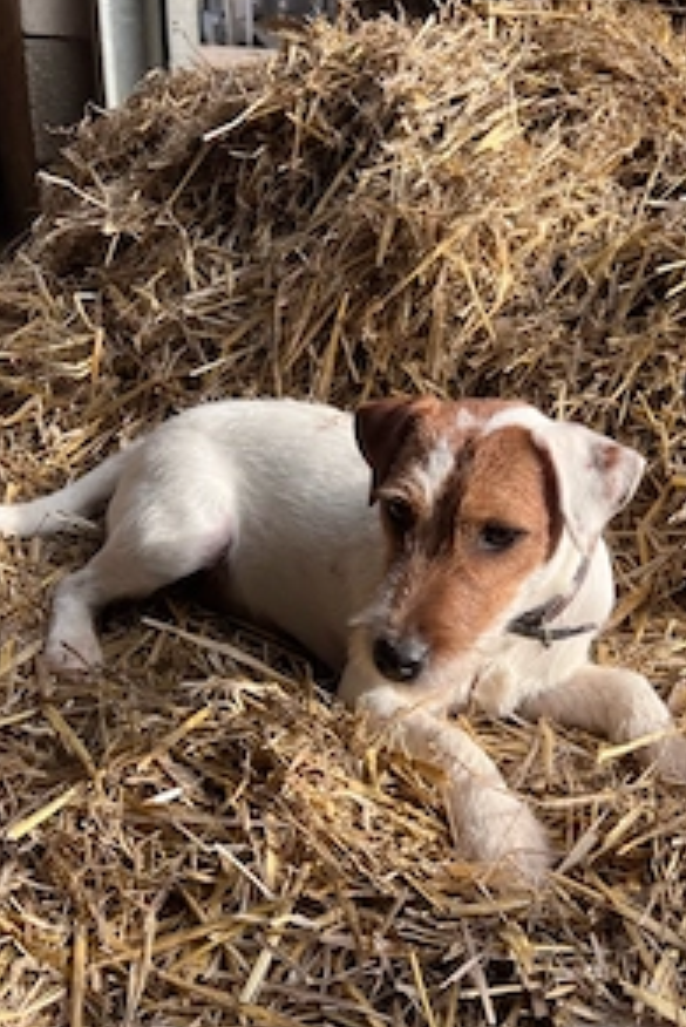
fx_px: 1056
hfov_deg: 35.7
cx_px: 443
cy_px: 506
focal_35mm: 37
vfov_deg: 51.9
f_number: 1.5
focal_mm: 5.7
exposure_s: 1/1377
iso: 50
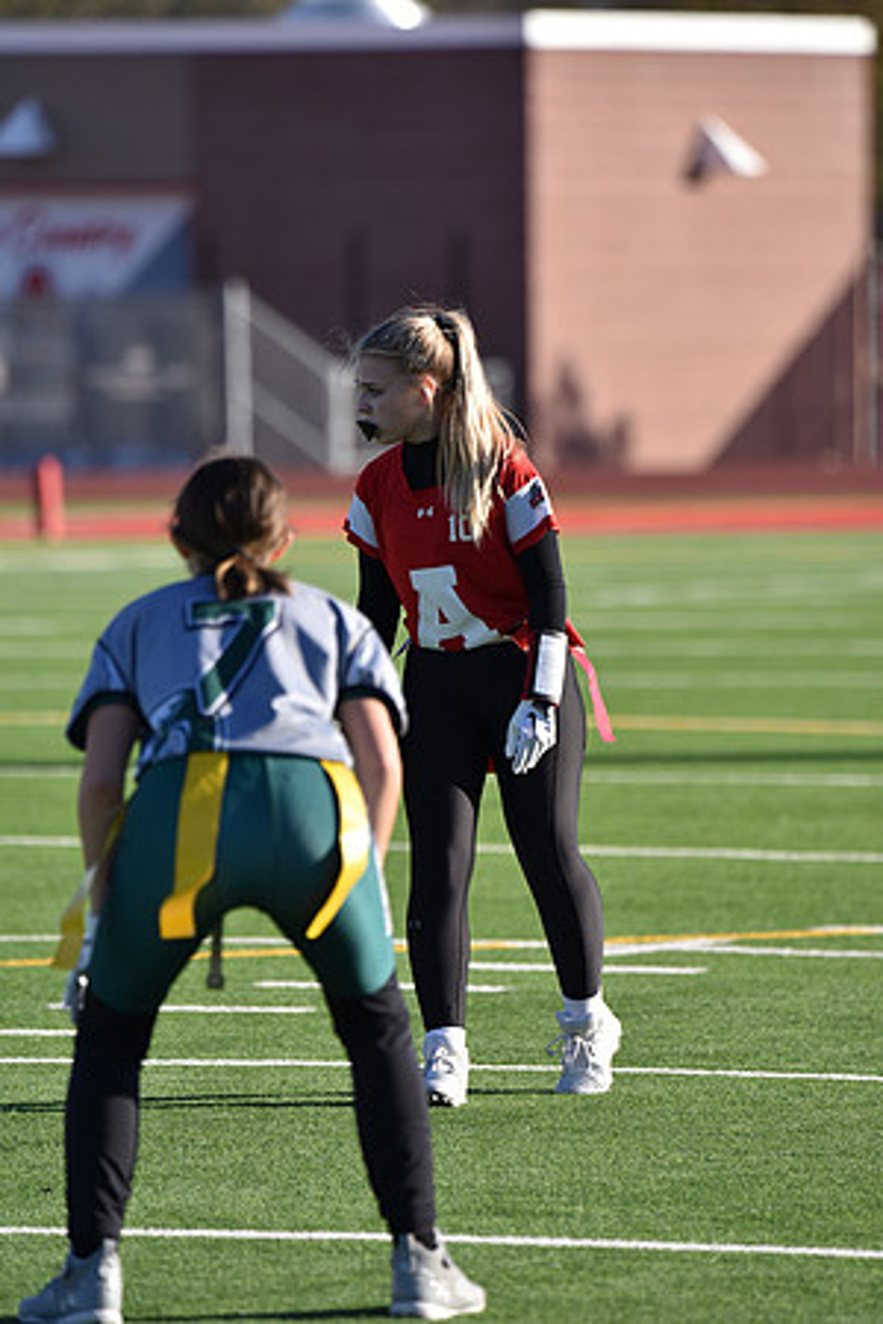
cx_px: 442
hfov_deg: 3.3
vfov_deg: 4.9
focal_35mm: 420
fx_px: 15451
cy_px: 662
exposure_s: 1/1000
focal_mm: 420
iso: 280
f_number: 6
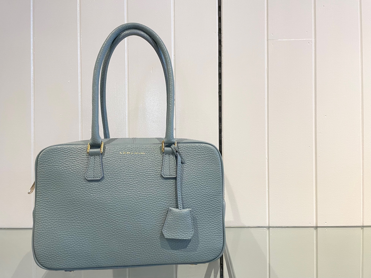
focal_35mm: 26
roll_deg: -0.2
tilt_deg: +0.0
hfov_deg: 67.3
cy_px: 139
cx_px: 186
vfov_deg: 53.1
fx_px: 279
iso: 80
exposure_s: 1/50
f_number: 1.6
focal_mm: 4.2
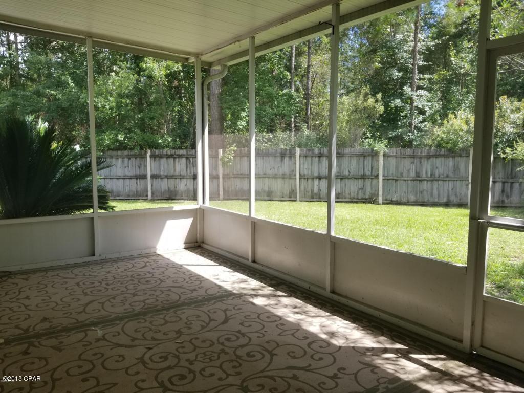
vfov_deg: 53.1
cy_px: 196
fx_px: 394
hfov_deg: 67.3
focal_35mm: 26
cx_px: 262
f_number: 1.7
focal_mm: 4.25
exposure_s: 1/380
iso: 50
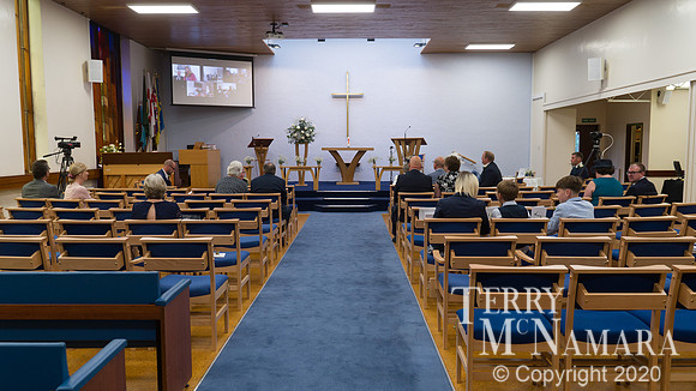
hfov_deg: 63.3
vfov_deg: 38.2
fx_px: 564
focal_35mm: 31
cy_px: 206
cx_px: 348
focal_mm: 29
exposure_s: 1/80
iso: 800
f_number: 4.5
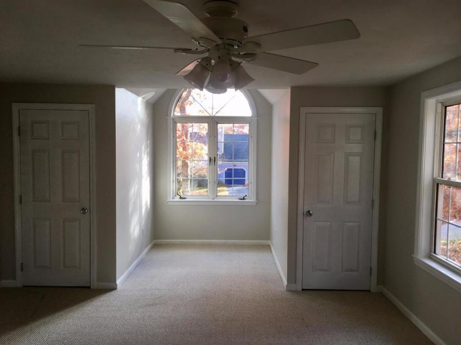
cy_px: 172
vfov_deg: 48.2
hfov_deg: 61.7
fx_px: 386
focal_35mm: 29
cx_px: 230
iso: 25
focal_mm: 4.15
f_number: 2.2
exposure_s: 1/60
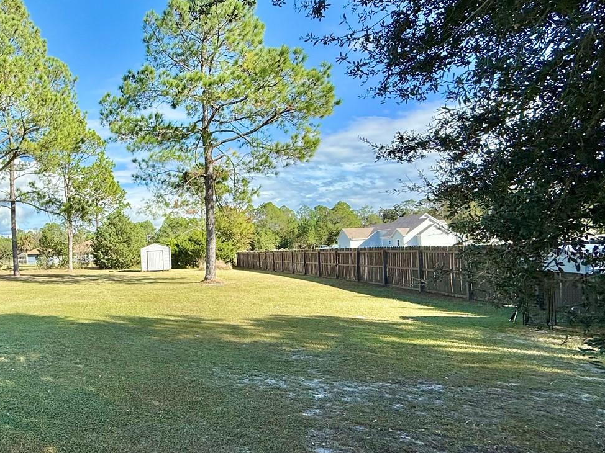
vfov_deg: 58.7
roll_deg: +2.1
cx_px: 110
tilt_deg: +0.9
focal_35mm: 23
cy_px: 253
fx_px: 402
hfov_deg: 66.2
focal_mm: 2.22
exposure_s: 1/1211
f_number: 2.2
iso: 50
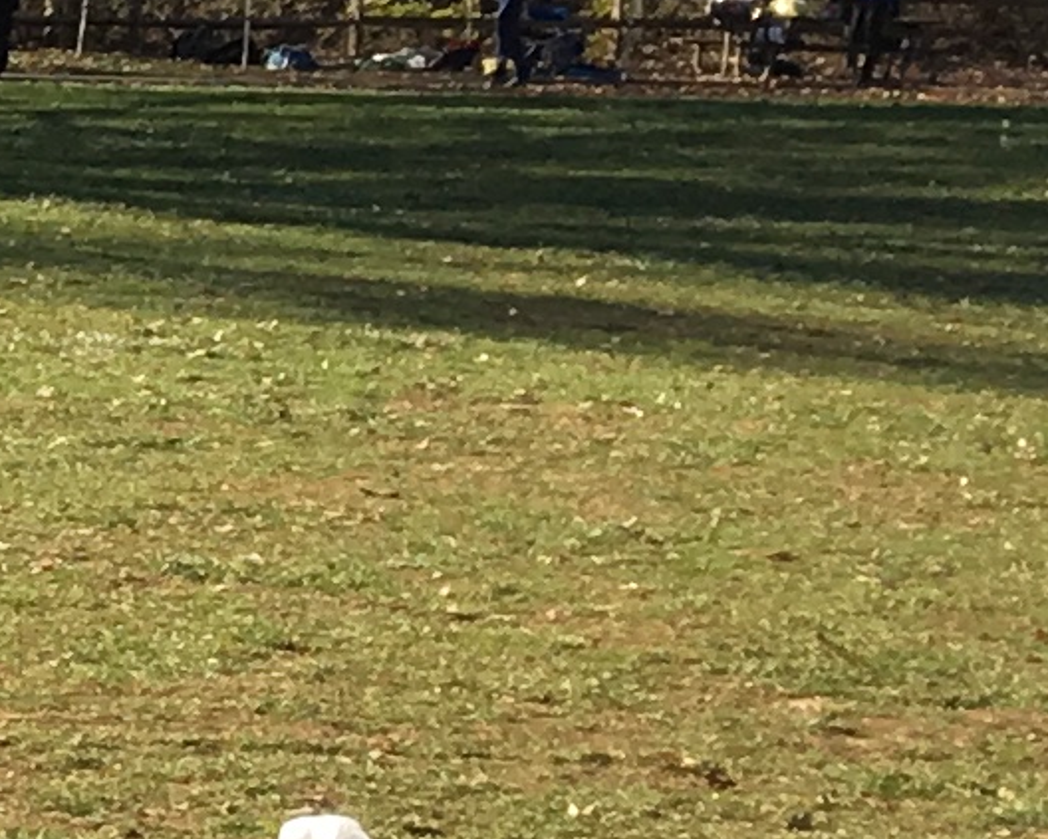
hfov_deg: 7.7
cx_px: -2187
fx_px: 6703
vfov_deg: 7.2
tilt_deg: -8.1
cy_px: 545
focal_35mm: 216
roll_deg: -4.6
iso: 25
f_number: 2.2
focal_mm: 4.15
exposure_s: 1/545
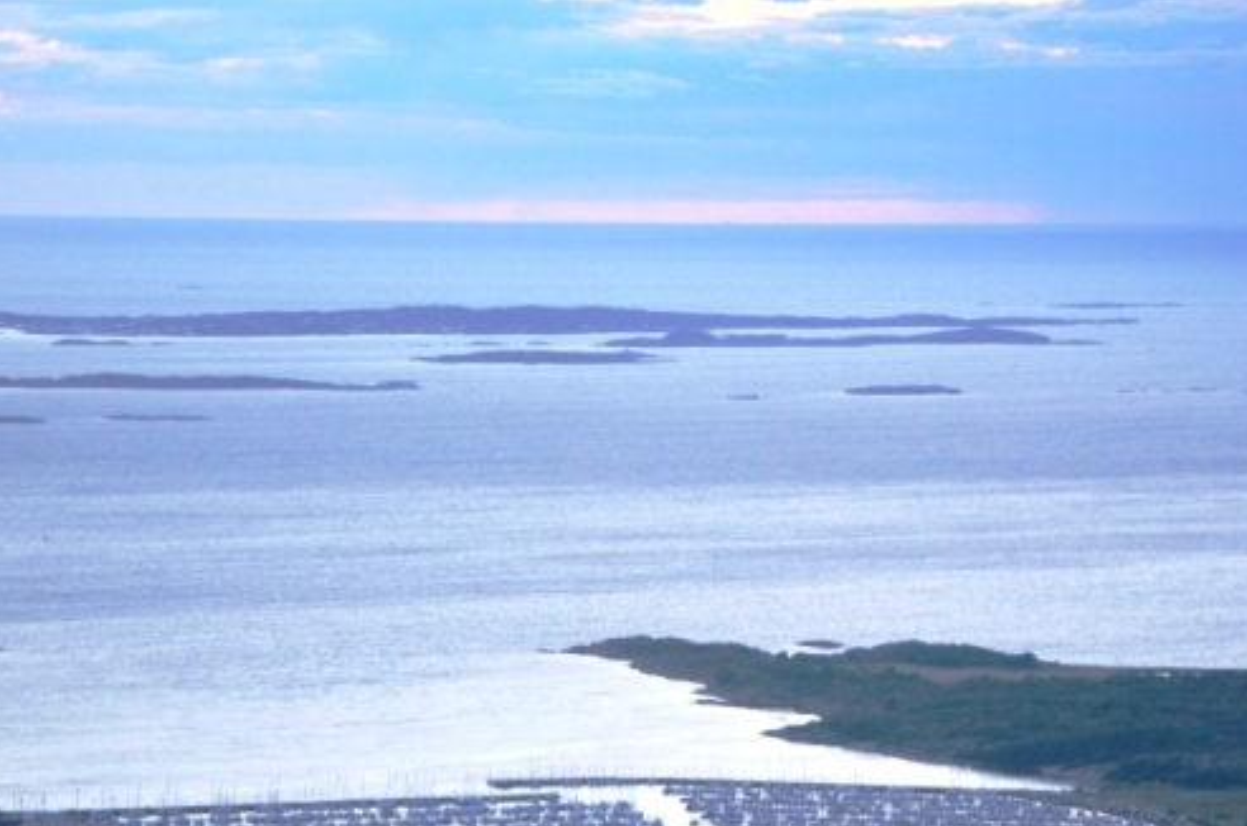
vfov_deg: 5.6
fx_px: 8497
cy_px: 642
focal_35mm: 246
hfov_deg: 8.4
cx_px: 629
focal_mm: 105
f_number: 5.6
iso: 500
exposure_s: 1/125
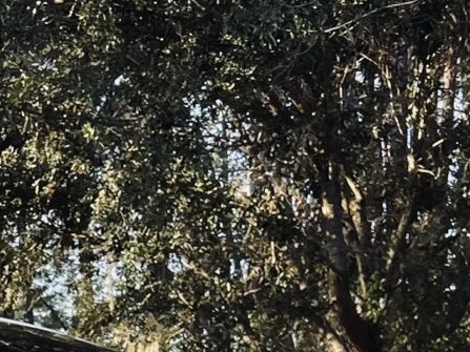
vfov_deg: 8.9
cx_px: -363
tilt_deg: -9.4
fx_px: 2023
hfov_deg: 12.2
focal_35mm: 149
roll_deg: +2.3
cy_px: 890
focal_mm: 5.7
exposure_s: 1/687
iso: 50
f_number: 1.5
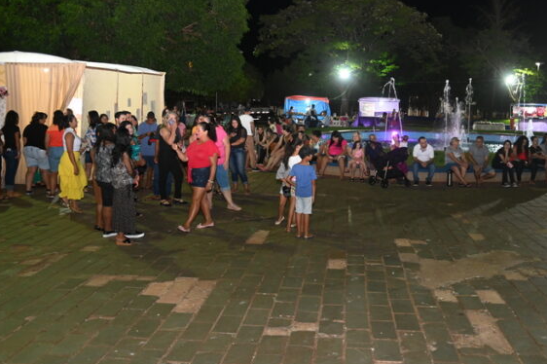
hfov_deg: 47.4
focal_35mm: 41
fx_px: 623
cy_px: 152
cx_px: 302
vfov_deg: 32.5
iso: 3200
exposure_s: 1/60
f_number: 4
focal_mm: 30
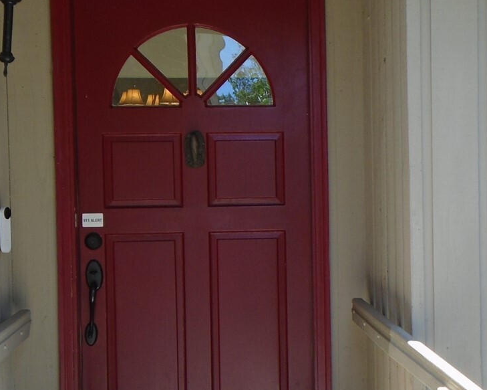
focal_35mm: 90
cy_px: 250
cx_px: 361
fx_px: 1297
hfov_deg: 21.1
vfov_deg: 17.0
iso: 100
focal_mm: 7.4
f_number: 4.1
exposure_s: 1/125
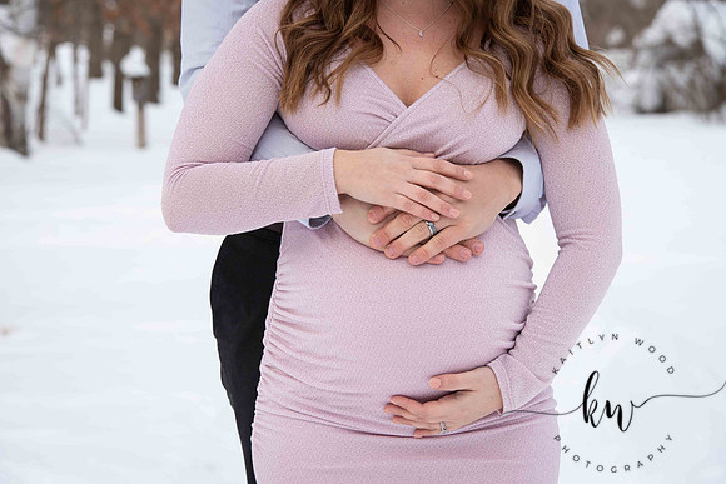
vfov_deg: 10.2
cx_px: 363
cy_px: 242
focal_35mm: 135
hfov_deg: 15.2
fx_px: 2723
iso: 400
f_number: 9
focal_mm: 135
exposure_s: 1/320
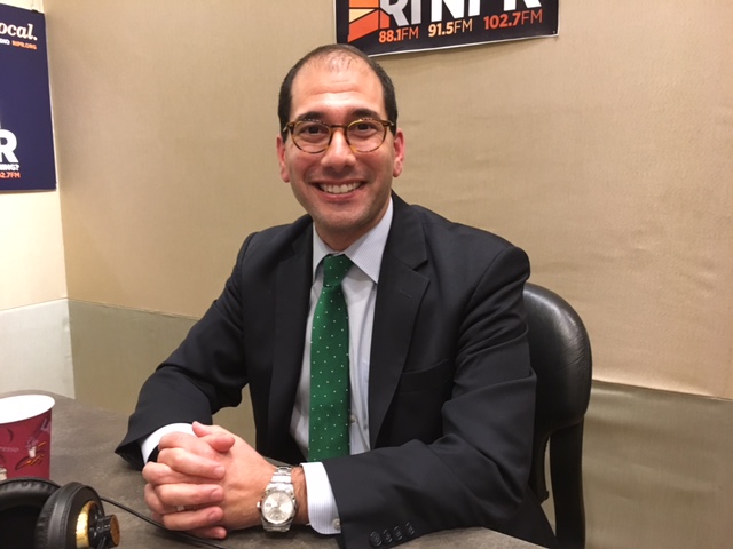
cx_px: 366
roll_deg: +0.1
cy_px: 274
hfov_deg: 61.7
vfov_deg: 48.2
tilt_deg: -9.8
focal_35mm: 29
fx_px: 614
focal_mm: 4.15
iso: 200
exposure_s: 1/17
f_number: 2.2
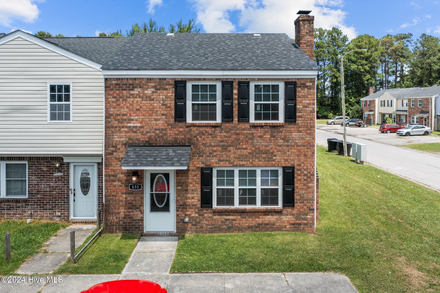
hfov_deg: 65.5
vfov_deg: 46.4
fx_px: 342
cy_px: 146
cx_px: 220
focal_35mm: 28
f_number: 3.5
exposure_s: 1/80
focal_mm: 10.26
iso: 100
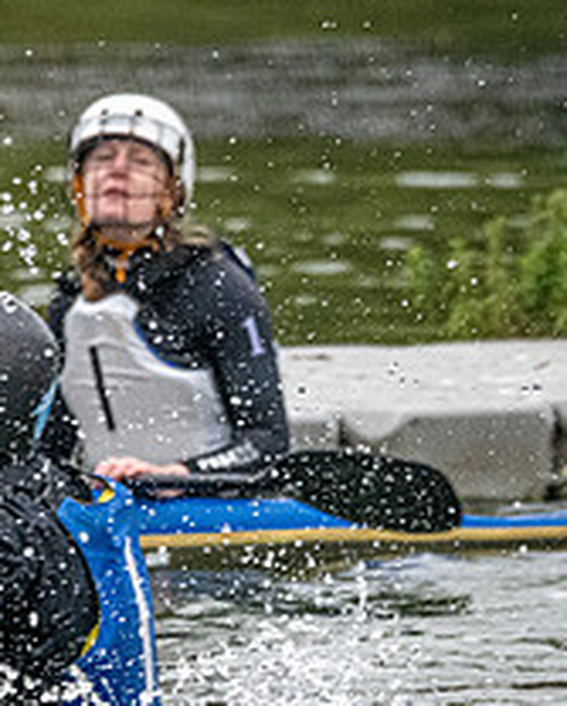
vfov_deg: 1.5
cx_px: 445
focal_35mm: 1284
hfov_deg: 1.2
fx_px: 26875
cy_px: 568
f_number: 8
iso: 3200
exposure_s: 1/2500
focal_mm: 400
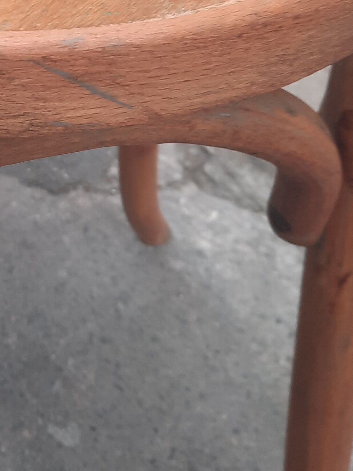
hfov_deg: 20.9
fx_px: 925
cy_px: -43
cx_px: -4
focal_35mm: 68
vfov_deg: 26.4
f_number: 2
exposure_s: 1/50
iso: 40
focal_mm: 4.6
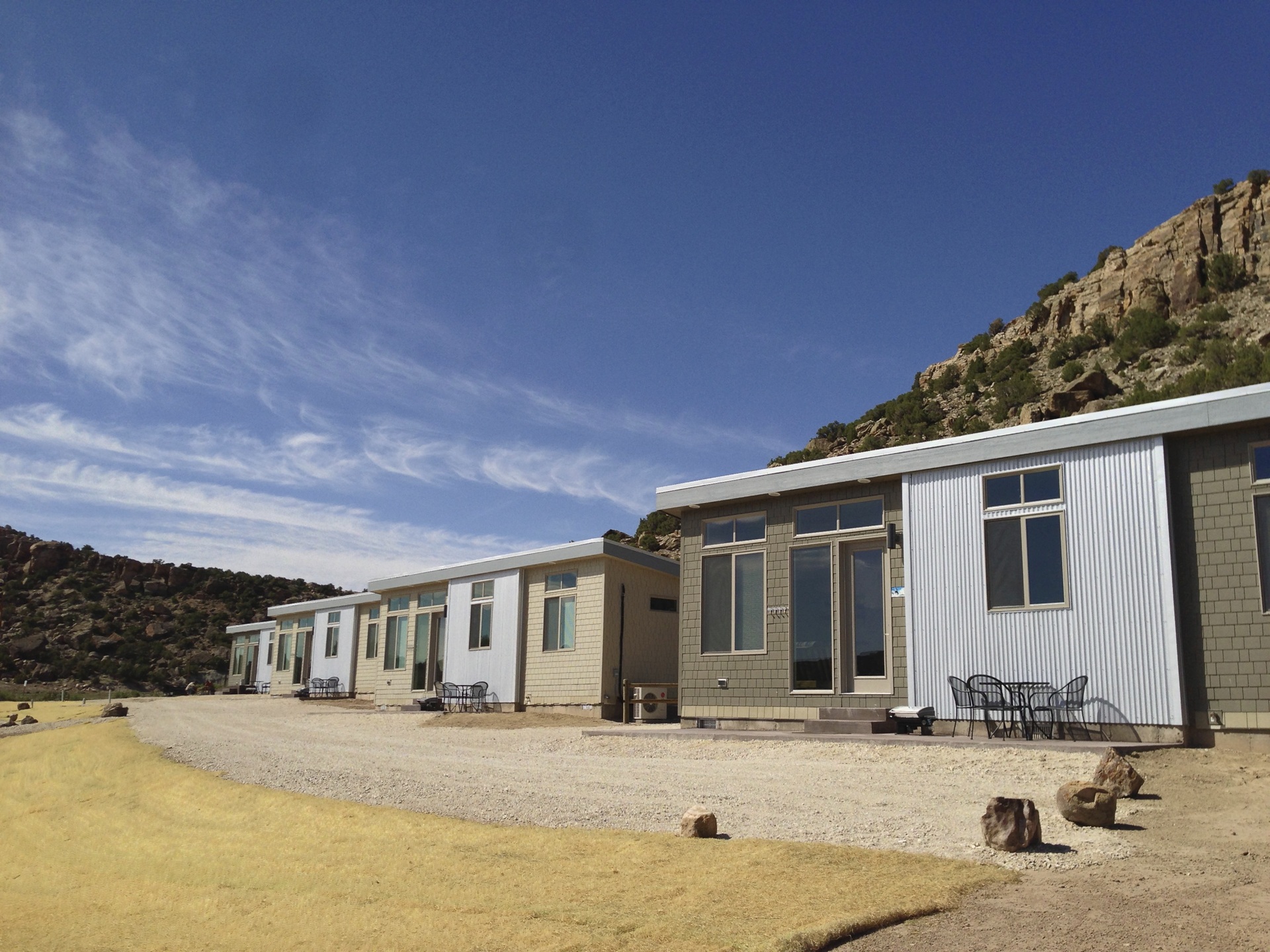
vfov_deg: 42.9
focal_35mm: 33
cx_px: 635
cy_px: 476
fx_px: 1211
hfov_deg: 55.4
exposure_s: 1/2358
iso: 50
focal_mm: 4.13
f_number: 2.4
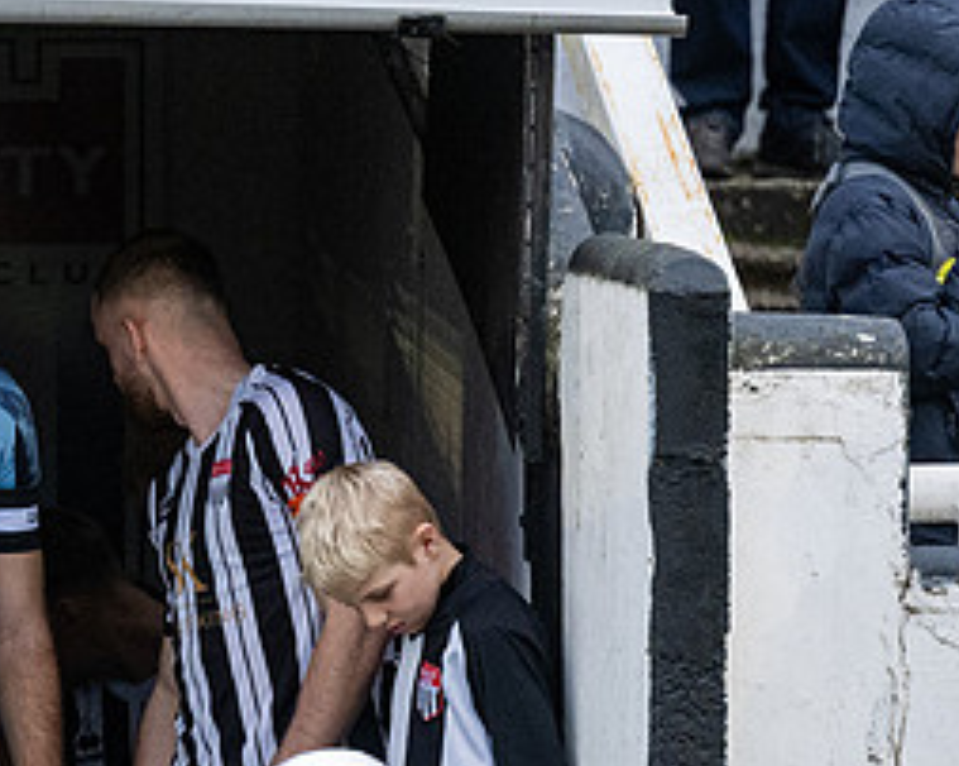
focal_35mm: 658
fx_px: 18661
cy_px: 801
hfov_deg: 2.9
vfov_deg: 2.3
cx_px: -212
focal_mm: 160
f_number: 2.8
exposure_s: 1/1250
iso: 1600
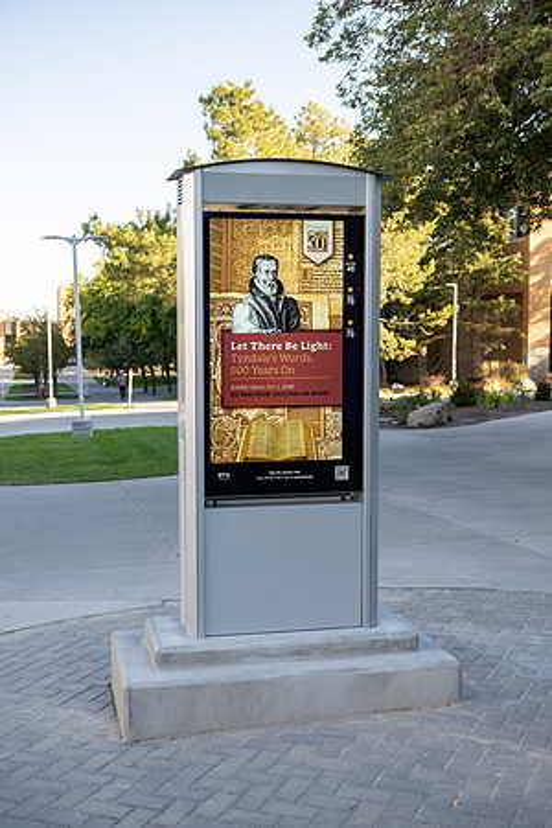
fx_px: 1035
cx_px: 276
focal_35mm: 45
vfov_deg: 43.6
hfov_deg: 29.9
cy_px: 414
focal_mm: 45
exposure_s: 1/400
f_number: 4
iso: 200
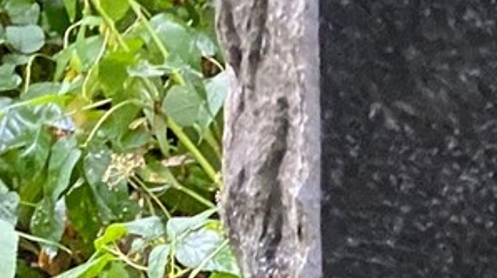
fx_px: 1804
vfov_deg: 8.1
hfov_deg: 13.6
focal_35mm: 137
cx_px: 957
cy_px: 671
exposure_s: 1/60
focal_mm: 4.25
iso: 500
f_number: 1.8
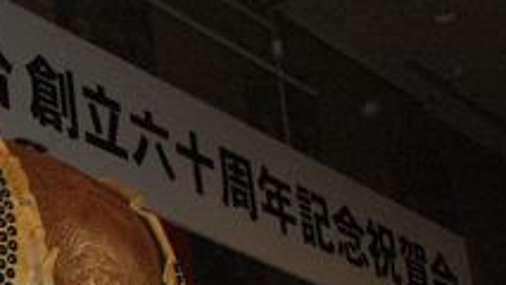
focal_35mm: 124
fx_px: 1660
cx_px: -109
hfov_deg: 16.6
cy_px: 470
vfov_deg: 9.5
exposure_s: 1/200
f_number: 7.1
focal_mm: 25
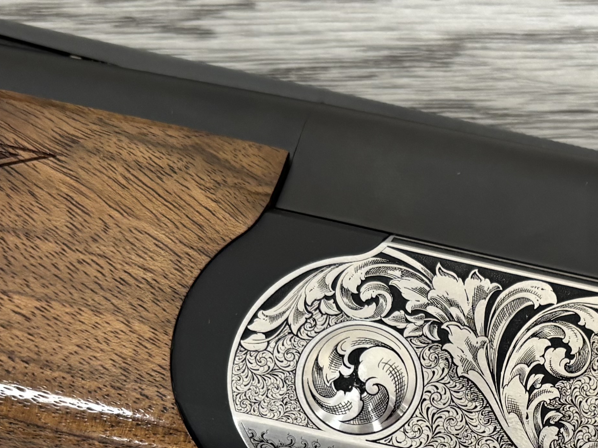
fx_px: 1382
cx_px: 561
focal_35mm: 80
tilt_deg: -82.6
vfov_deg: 17.7
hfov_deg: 23.6
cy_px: 503
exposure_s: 1/50
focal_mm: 5.96
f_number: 1.6
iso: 125
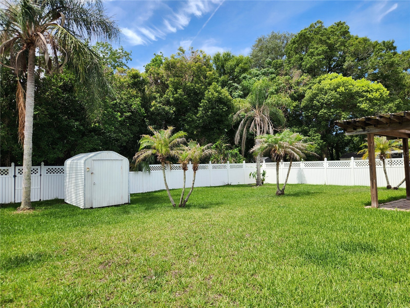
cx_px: 205
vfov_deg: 58.9
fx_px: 272
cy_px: 154
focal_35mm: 23
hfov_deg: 73.9
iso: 20
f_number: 1.8
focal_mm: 5.4
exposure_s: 1/1055
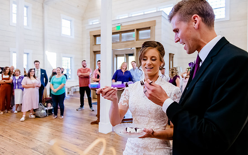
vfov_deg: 49.3
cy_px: 74
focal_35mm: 25
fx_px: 169
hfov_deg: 72.5
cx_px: 122
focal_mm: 24
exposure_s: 1/640
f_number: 3.2
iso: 3200
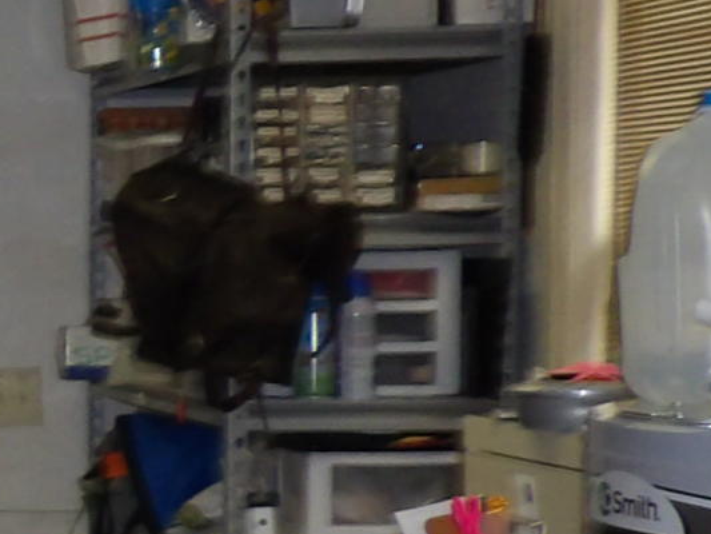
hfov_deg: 12.0
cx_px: -966
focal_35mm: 135
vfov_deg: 11.0
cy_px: 400
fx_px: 2773
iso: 200
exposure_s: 1/33
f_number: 3.2
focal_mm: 4.3
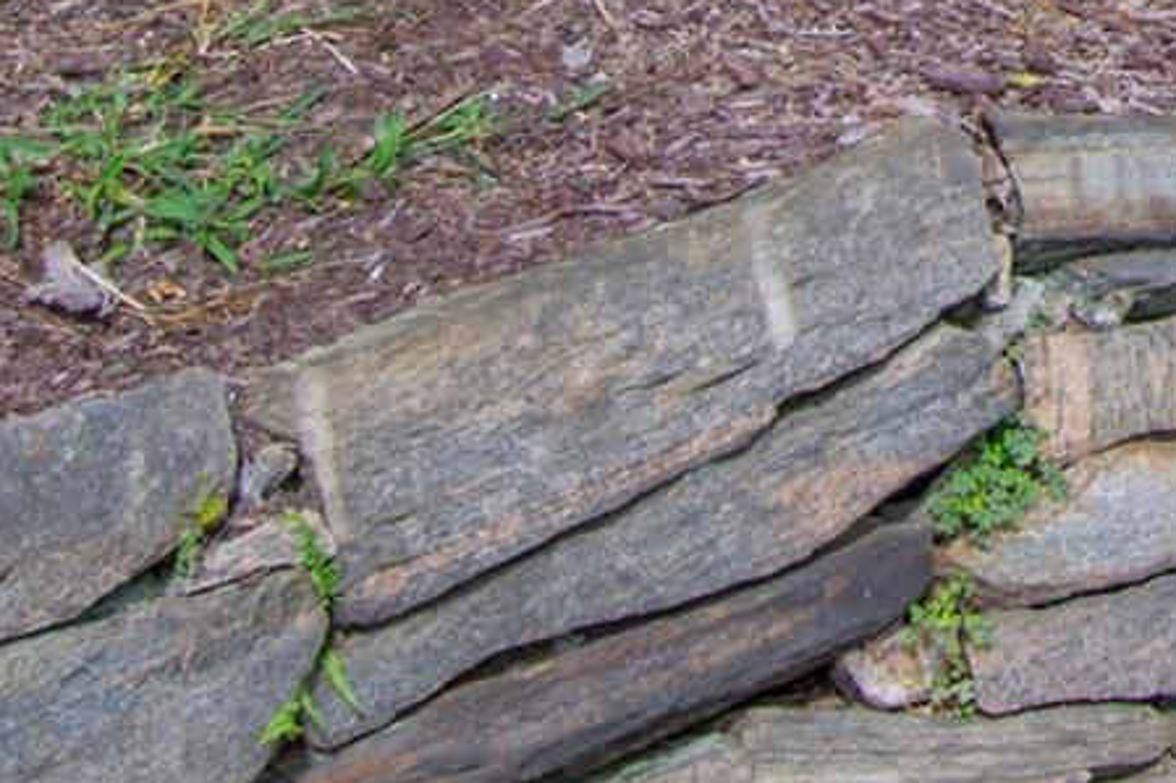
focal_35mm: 75
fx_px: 2458
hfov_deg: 22.1
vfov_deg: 14.2
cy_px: -926
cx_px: 1778
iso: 400
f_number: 13
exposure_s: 1/250
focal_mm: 11
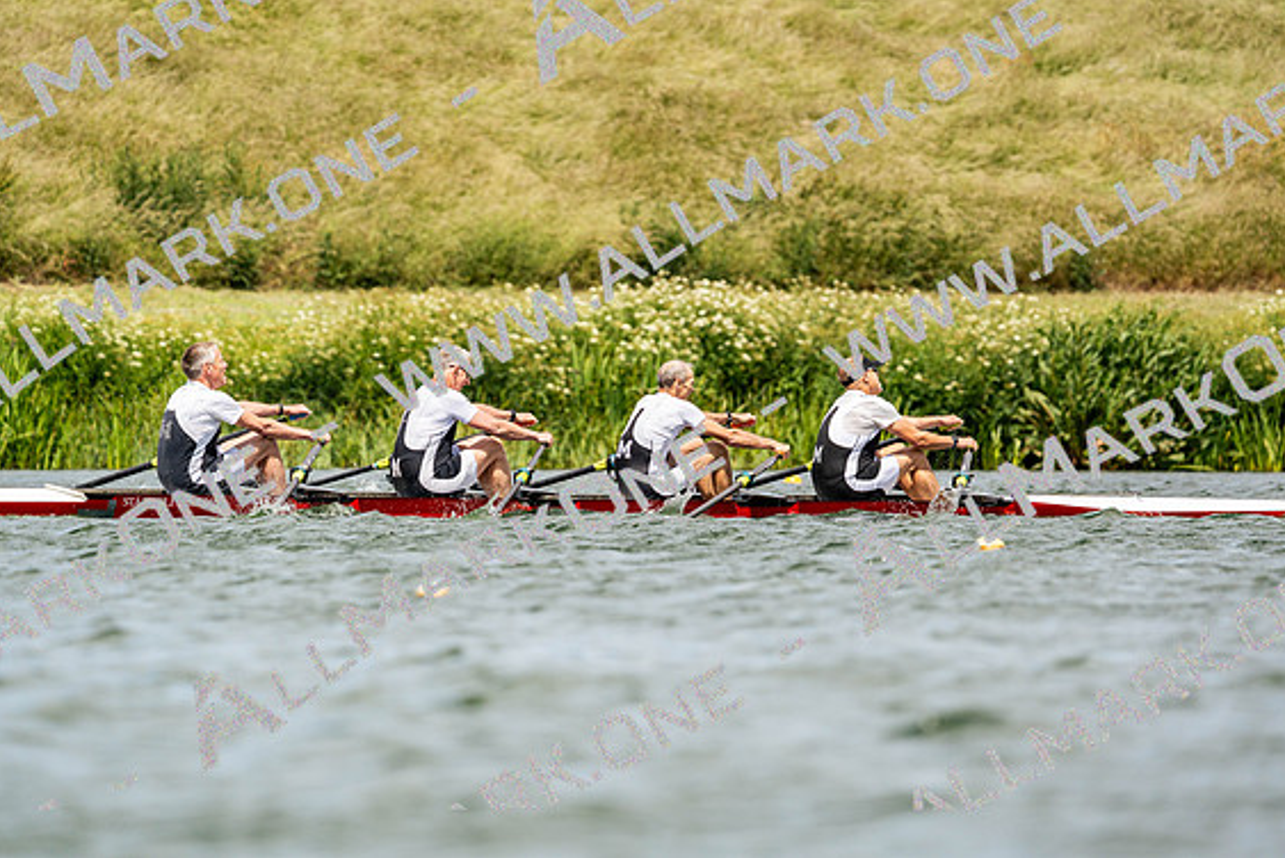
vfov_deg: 3.4
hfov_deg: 5.1
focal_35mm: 406
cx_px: 657
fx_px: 14499
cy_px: 419
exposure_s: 1/2000
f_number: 6.3
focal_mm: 394
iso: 250
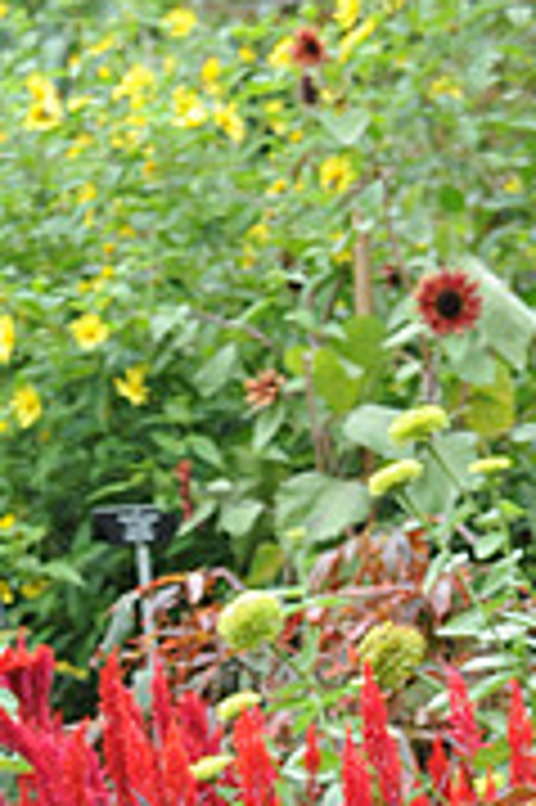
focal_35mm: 330
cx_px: -77
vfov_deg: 6.2
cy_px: 1279
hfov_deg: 4.1
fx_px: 7384
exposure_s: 1/160
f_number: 6.3
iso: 500
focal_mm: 102
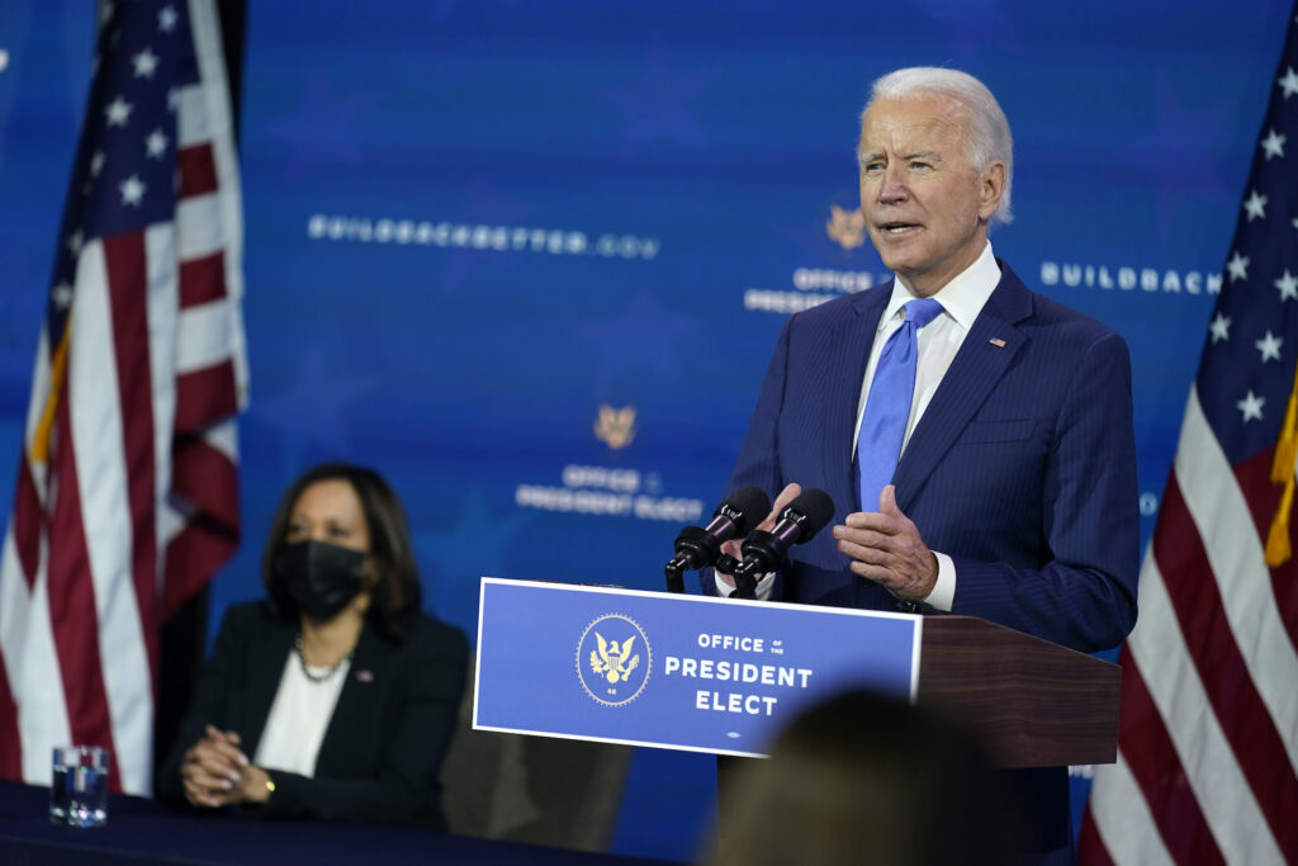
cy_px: 433
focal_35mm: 200
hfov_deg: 10.3
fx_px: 7212
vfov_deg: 6.9
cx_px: 649
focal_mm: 200
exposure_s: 1/250
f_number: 2.8
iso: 640
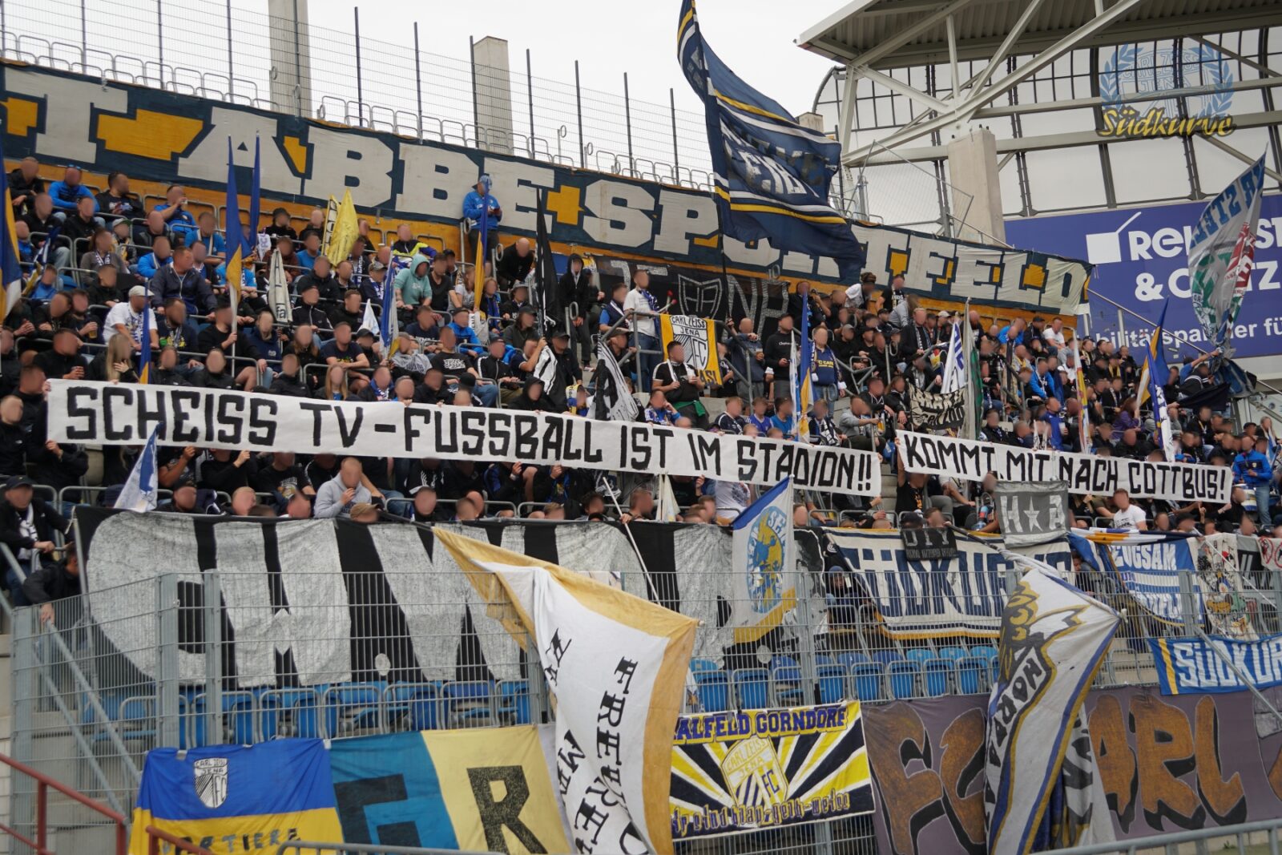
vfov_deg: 29.9
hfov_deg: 43.6
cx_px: 641
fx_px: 1603
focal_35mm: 45
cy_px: 428
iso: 100
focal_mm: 30
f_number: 4.5
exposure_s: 1/160
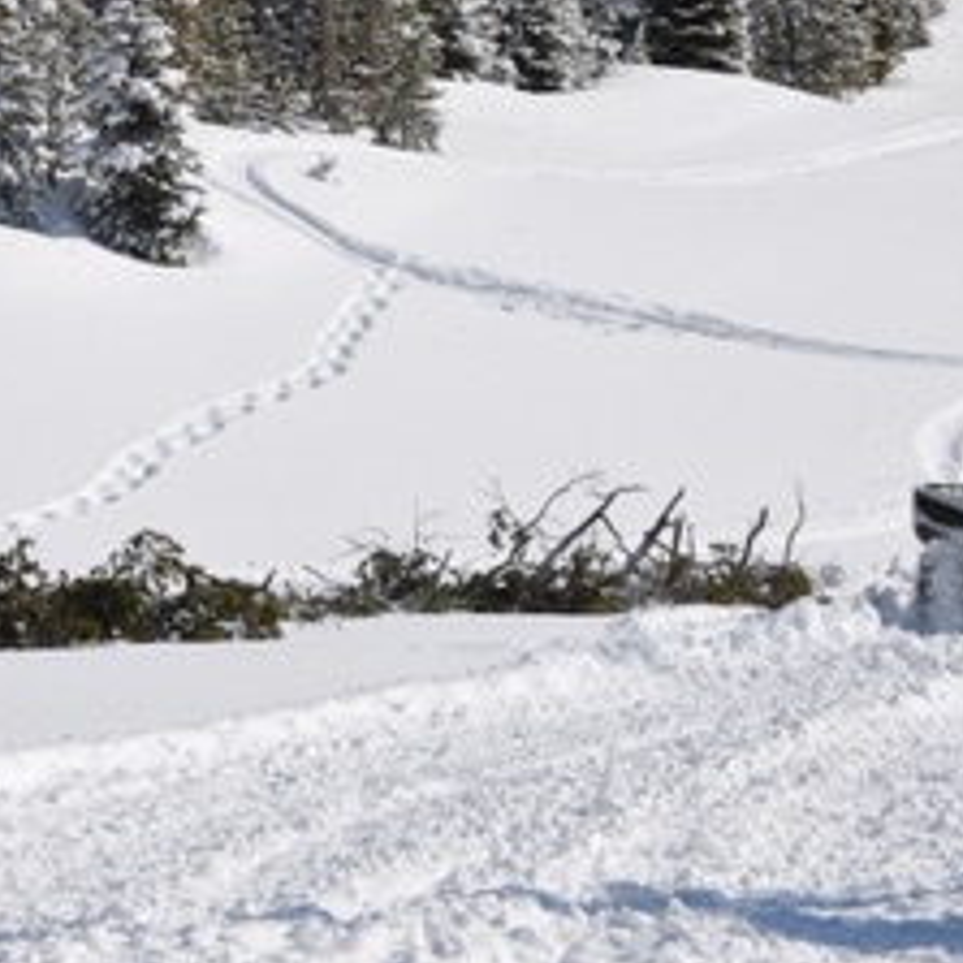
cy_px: 421
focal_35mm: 159
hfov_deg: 11.0
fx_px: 5004
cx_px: 501
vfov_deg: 11.0
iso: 200
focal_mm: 58
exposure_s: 1/1250
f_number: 9
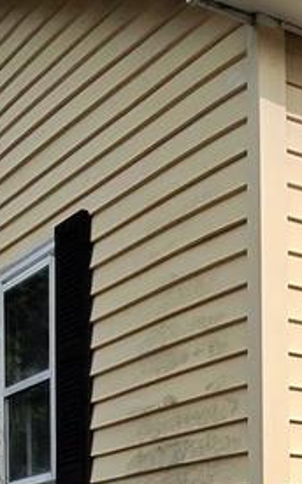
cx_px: 658
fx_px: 713
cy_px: 637
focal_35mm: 54
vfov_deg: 29.7
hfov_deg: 16.2
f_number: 2.2
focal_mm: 2.24
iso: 54
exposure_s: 1/667
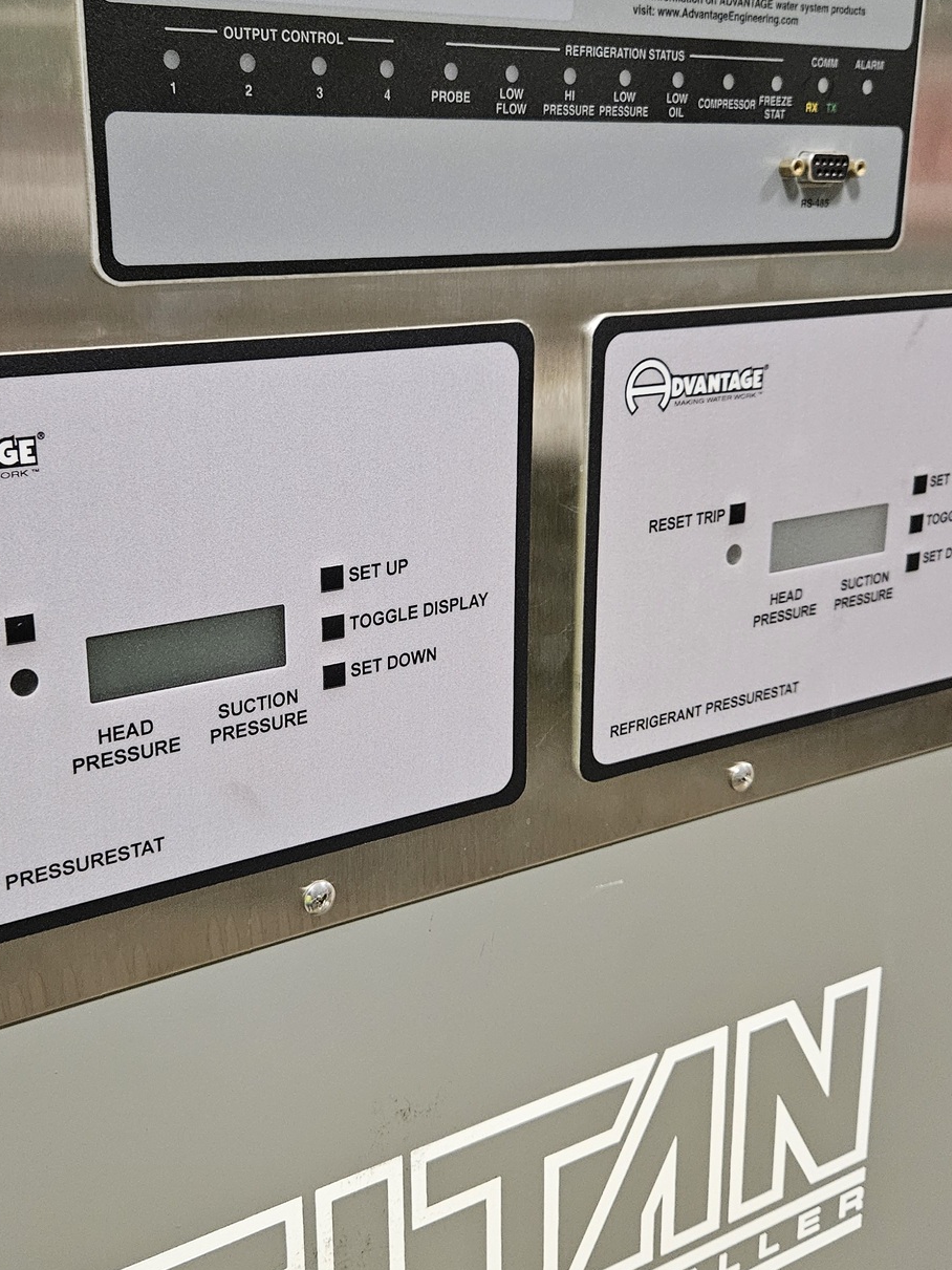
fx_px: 1394
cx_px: 364
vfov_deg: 49.0
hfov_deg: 37.5
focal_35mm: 38
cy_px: 628
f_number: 1.8
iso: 800
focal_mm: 5.4
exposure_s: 1/120
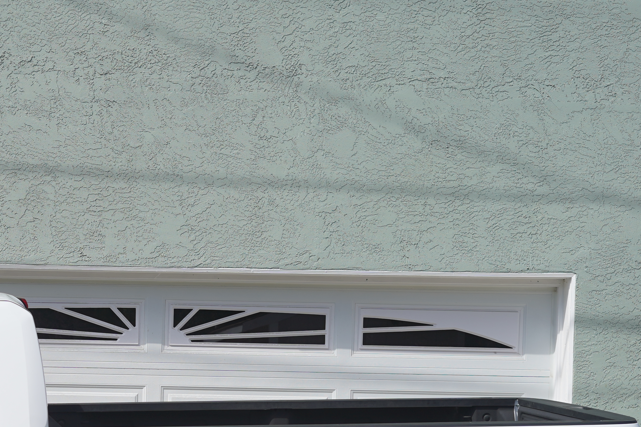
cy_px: 475
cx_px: -9
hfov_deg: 16.7
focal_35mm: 120
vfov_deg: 11.3
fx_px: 2137
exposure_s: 1/800
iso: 100
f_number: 4.5
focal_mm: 50
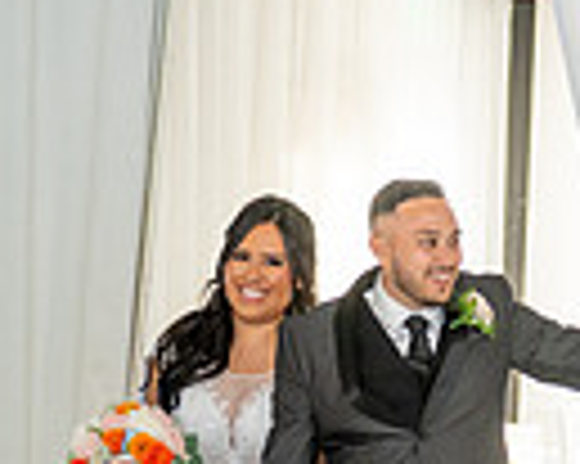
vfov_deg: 11.4
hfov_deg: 14.6
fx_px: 2247
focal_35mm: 131
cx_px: 490
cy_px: 628
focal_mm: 31
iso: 800
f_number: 3.2
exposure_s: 1/160
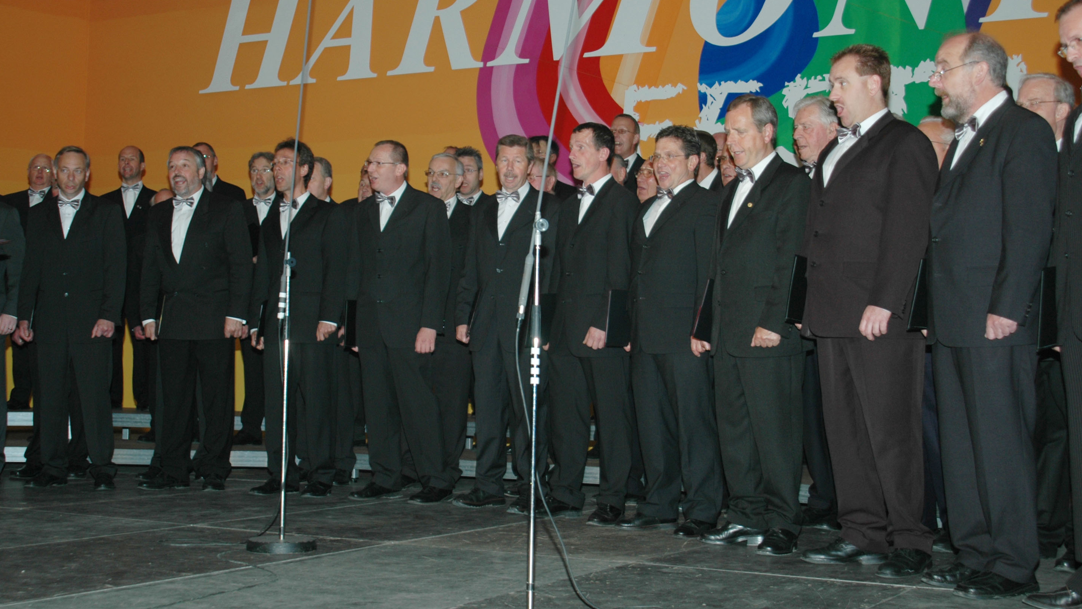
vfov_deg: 23.0
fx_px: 1492
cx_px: 538
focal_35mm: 52
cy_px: 263
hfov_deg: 39.9
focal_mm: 32
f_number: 4.2
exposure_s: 1/500
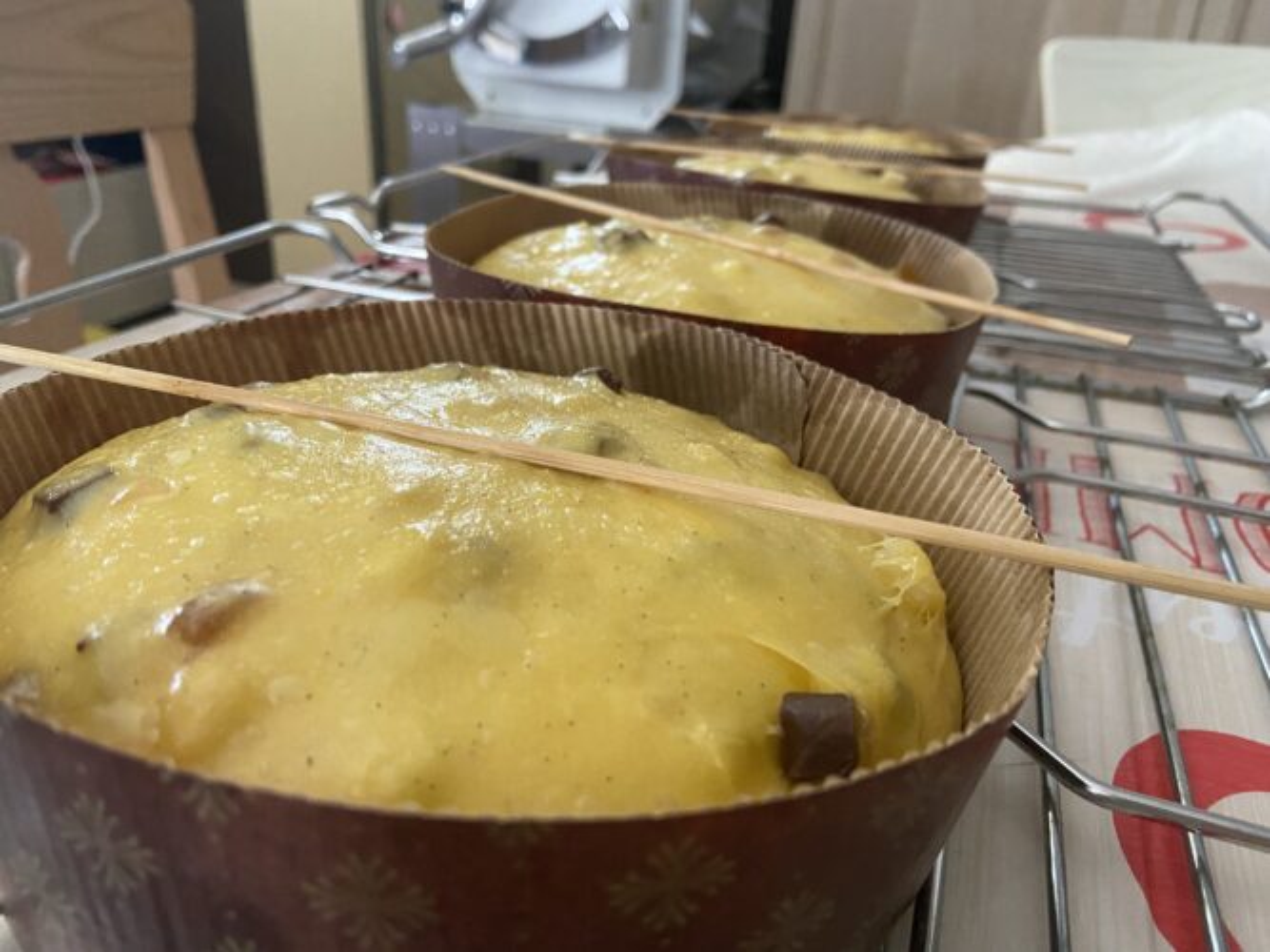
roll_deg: -3.9
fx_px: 954
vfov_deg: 53.0
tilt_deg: -26.1
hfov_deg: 67.3
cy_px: 476
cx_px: 635
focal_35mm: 26
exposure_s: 1/49
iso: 500
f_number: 1.8
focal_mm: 4.25
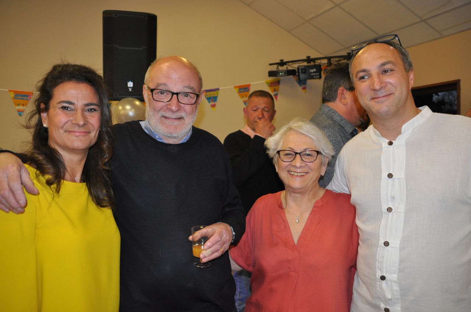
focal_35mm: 33
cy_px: 156
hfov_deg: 57.3
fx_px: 431
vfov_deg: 39.9
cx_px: 236
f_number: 3.8
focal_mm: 22
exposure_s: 1/60
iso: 800
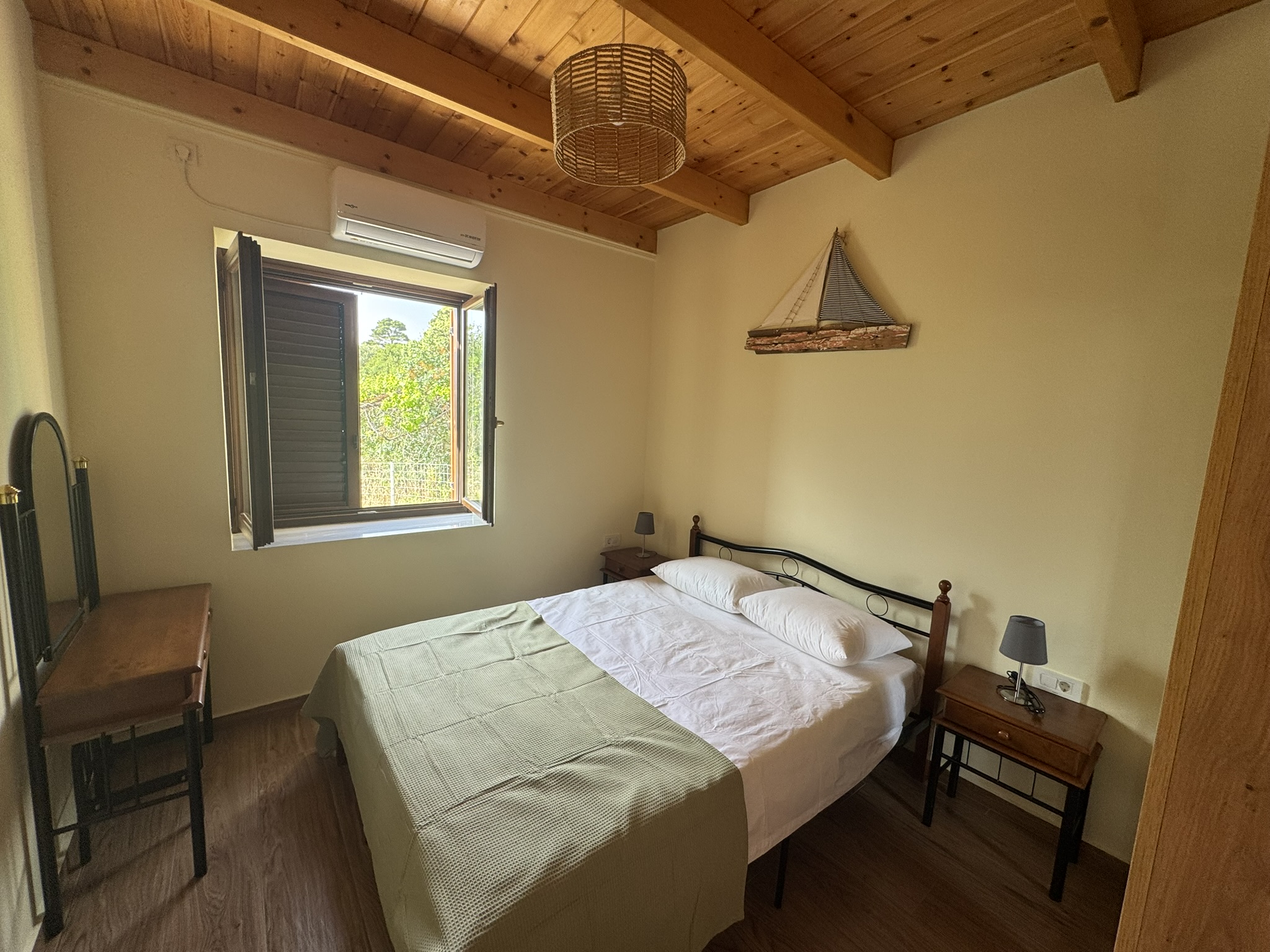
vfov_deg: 85.7
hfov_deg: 102.1
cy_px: 476
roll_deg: -2.9
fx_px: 514
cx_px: 635
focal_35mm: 14
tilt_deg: -6.3
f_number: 2.2
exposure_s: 1/99
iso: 64
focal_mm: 2.22
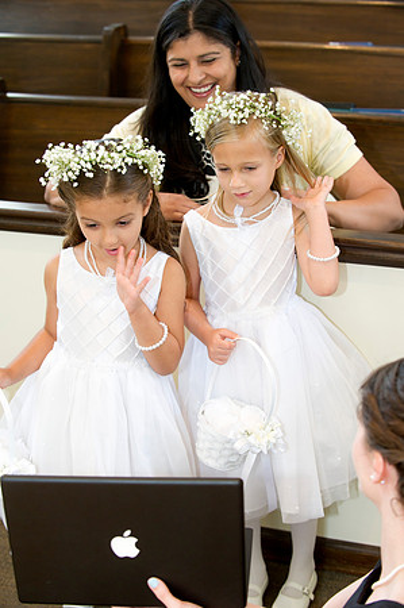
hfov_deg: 19.4
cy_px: 304
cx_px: 202
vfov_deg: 28.9
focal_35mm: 70
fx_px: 1181
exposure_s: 1/100
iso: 800
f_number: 4
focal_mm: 70
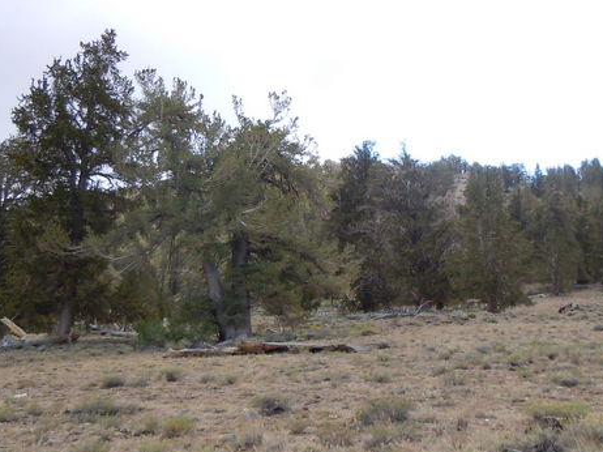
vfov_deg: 27.9
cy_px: 278
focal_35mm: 52
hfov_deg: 36.7
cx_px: 350
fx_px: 905
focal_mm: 5.4
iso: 100
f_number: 3.5
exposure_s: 1/250
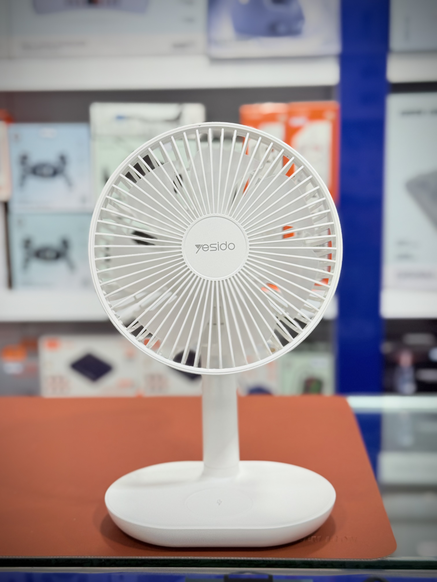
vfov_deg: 39.7
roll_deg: +0.7
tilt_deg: -8.7
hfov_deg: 30.3
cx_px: 218
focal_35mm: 48
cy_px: 291
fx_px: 808
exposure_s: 1/519
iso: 64
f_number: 1.78
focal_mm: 6.76
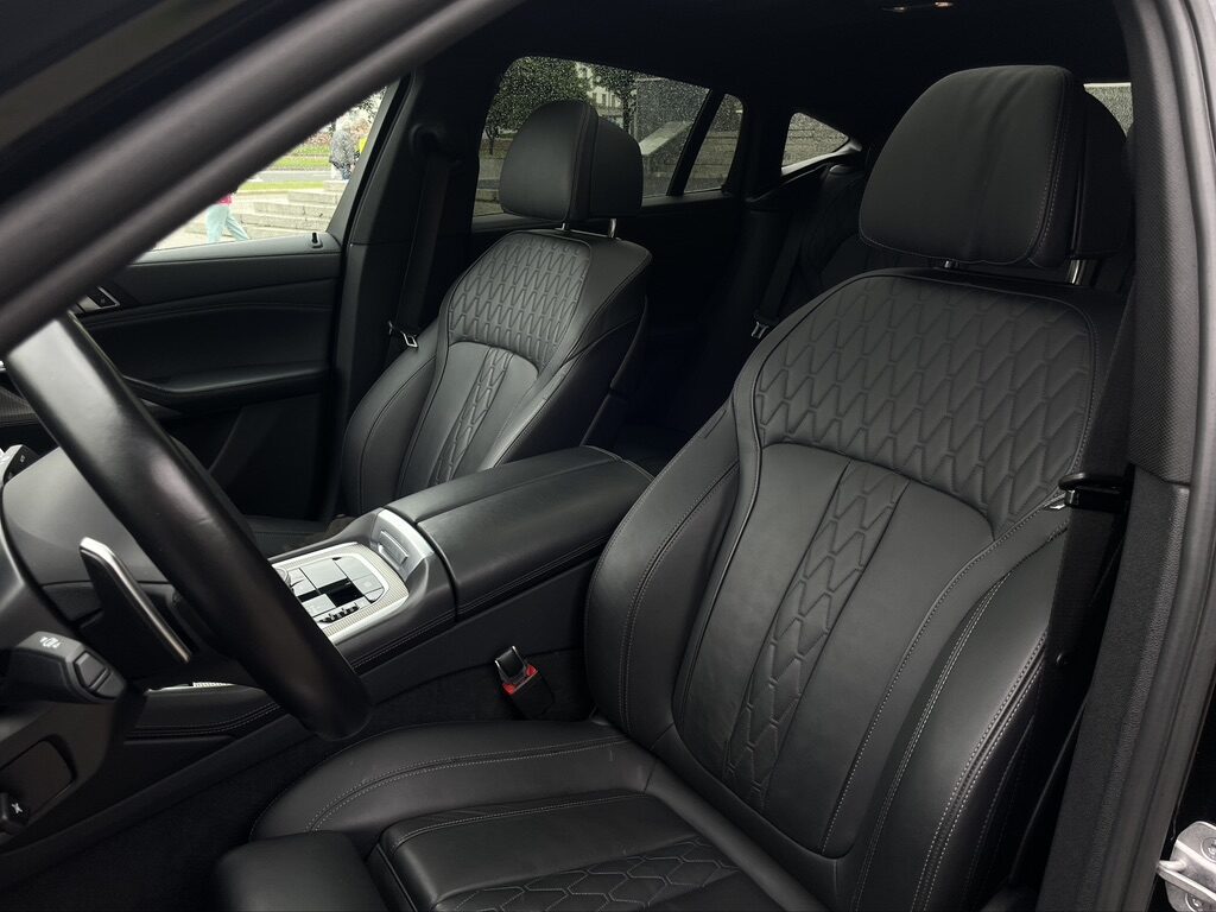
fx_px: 913
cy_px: 456
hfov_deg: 67.3
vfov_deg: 53.1
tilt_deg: -16.1
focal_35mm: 26
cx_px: 608
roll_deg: -1.0
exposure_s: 1/121
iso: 40
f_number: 1.6
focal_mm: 4.2
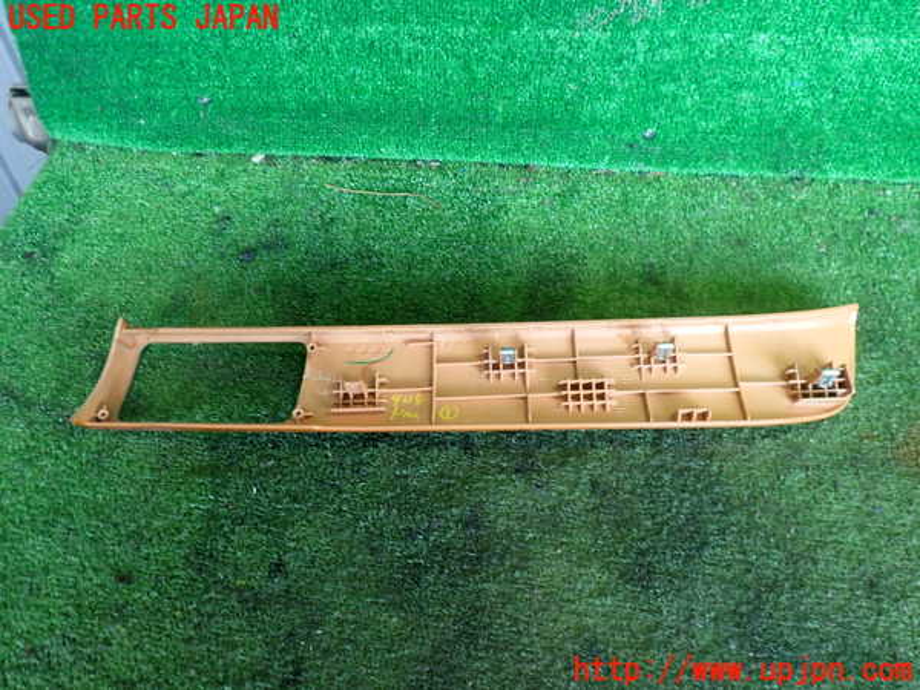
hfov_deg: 60.0
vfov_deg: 46.8
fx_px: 797
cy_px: 345
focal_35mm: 30
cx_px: 460
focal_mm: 5.4
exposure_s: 1/40
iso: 200
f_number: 2.3
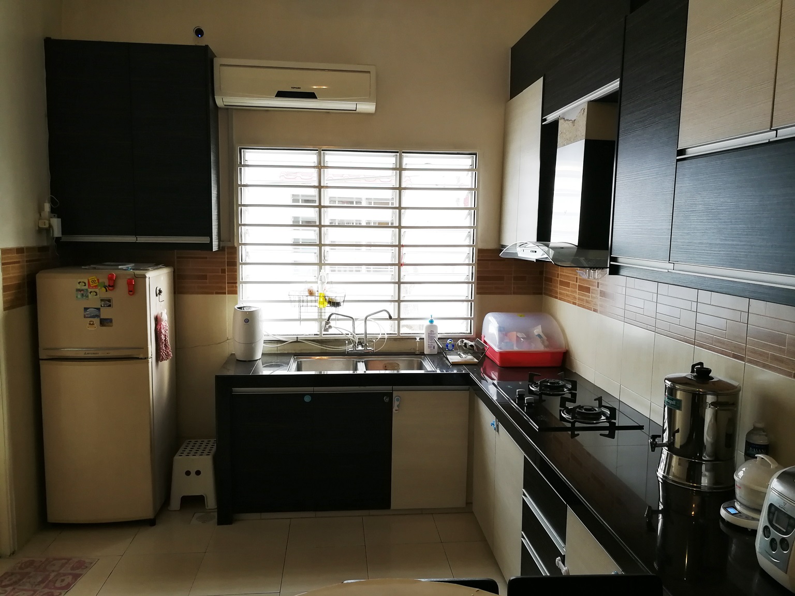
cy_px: 298
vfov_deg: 51.4
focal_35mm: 27
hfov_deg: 65.3
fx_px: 620
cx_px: 398
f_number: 2.2
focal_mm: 3.95
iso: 160
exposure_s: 1/33.3
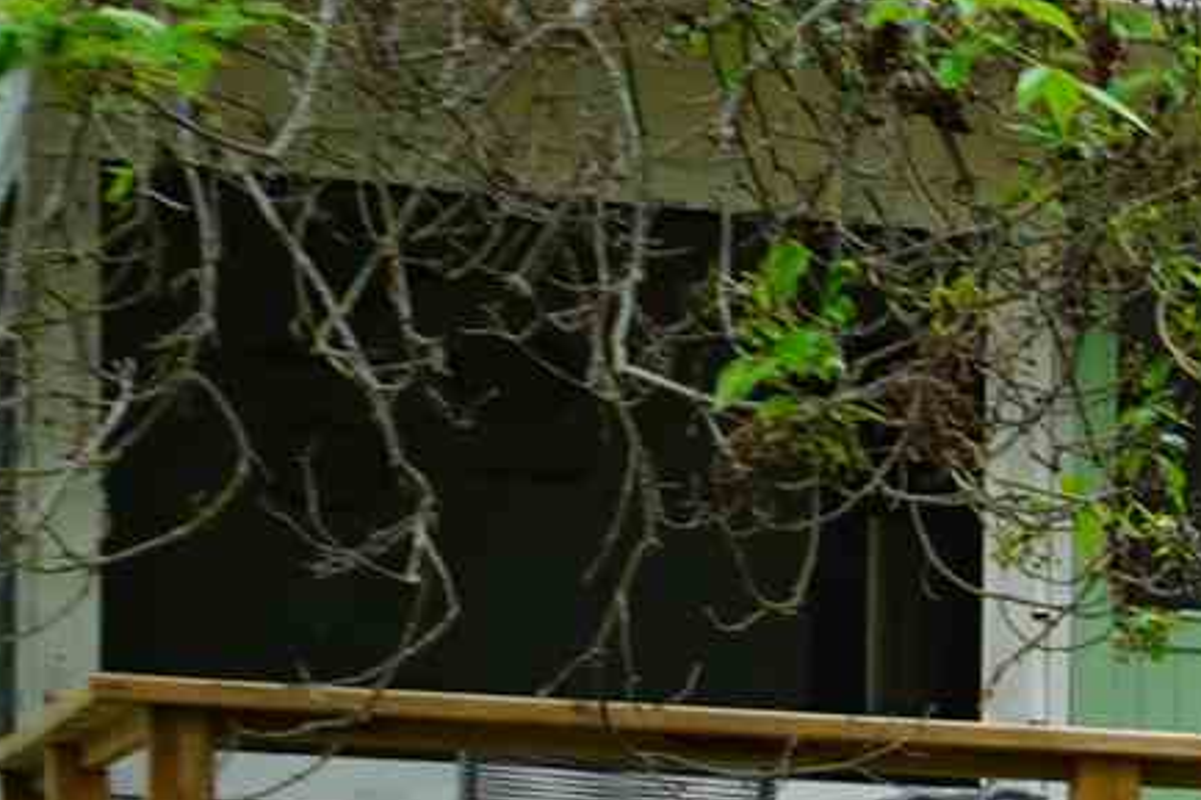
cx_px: 3541
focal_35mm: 198
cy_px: 1574
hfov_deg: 8.7
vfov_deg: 6.7
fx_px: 6603
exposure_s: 1/80
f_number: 5
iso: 100
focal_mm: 28
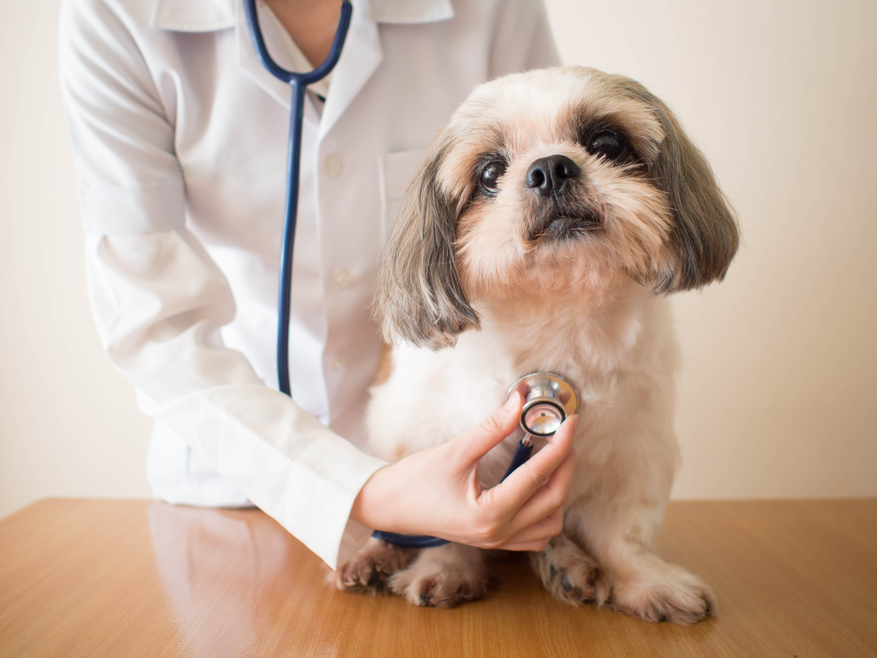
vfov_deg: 41.8
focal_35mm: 34
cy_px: 329
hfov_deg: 54.0
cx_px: 438
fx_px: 861
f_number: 1.8
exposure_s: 1/25
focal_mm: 17
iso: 200
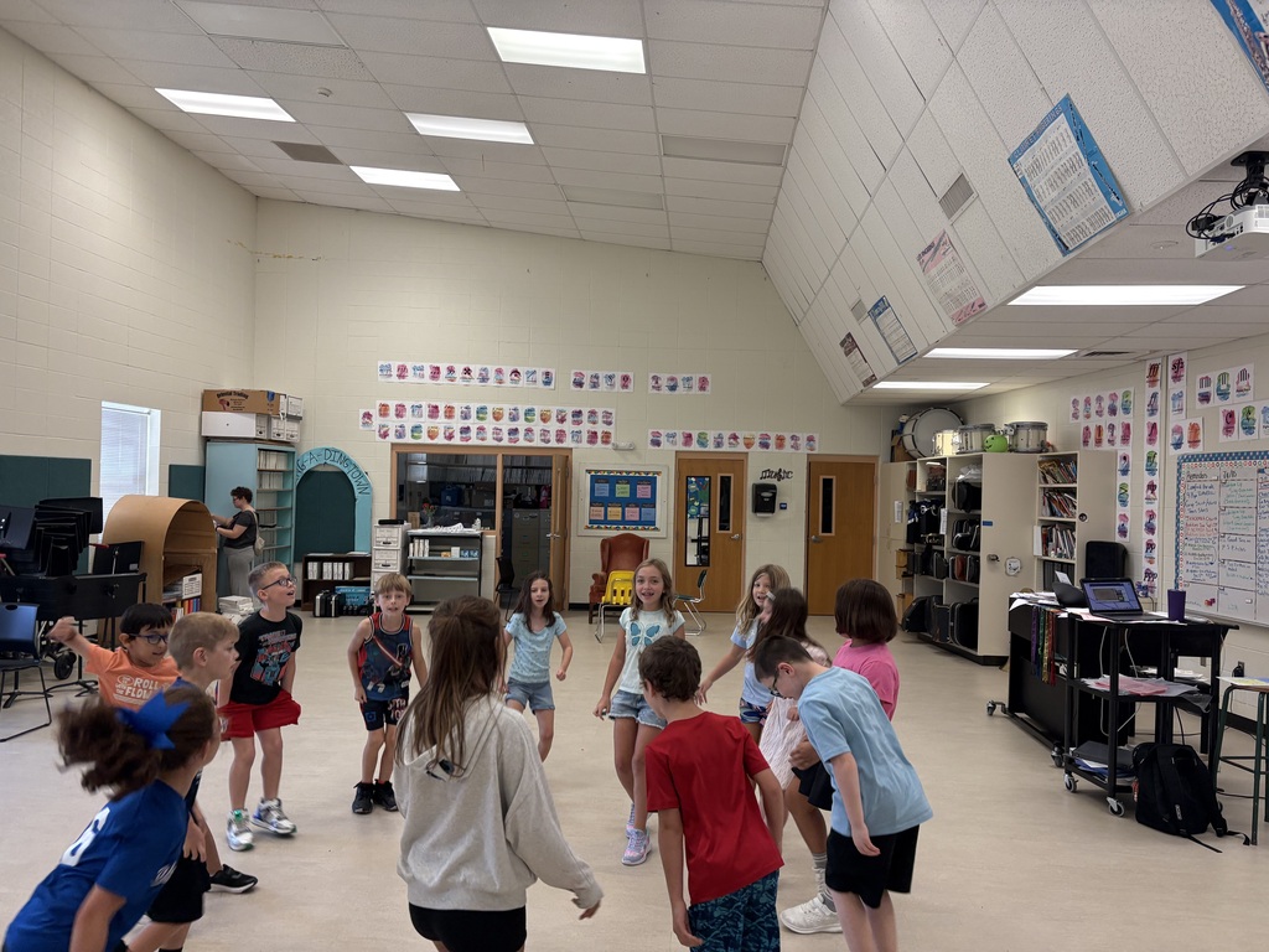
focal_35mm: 26
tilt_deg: +0.7
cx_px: 634
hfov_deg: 67.3
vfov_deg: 53.1
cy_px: 476
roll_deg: -1.3
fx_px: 953
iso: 125
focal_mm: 5.96
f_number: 1.6
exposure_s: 1/121
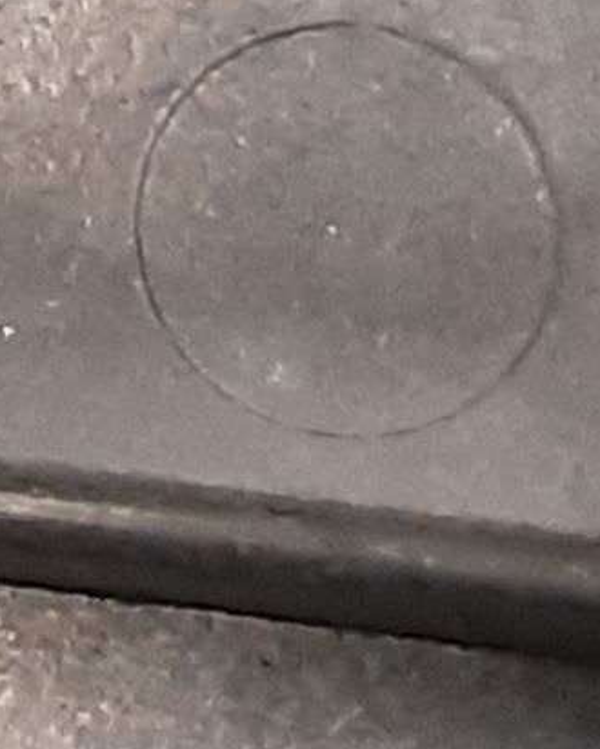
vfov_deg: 13.7
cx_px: -882
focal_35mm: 126
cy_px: -573
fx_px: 2795
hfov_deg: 10.4
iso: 200
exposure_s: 1/33
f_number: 1.7
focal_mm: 3.93
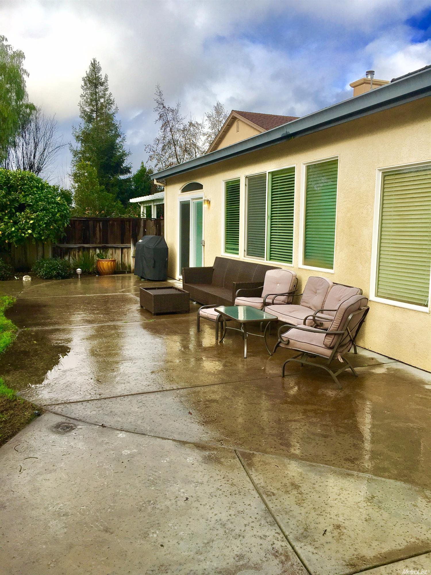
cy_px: 288
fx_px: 481
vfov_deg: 61.7
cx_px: 216
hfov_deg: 48.2
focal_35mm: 29
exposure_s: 1/1083
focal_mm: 4.15
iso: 25
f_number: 2.2
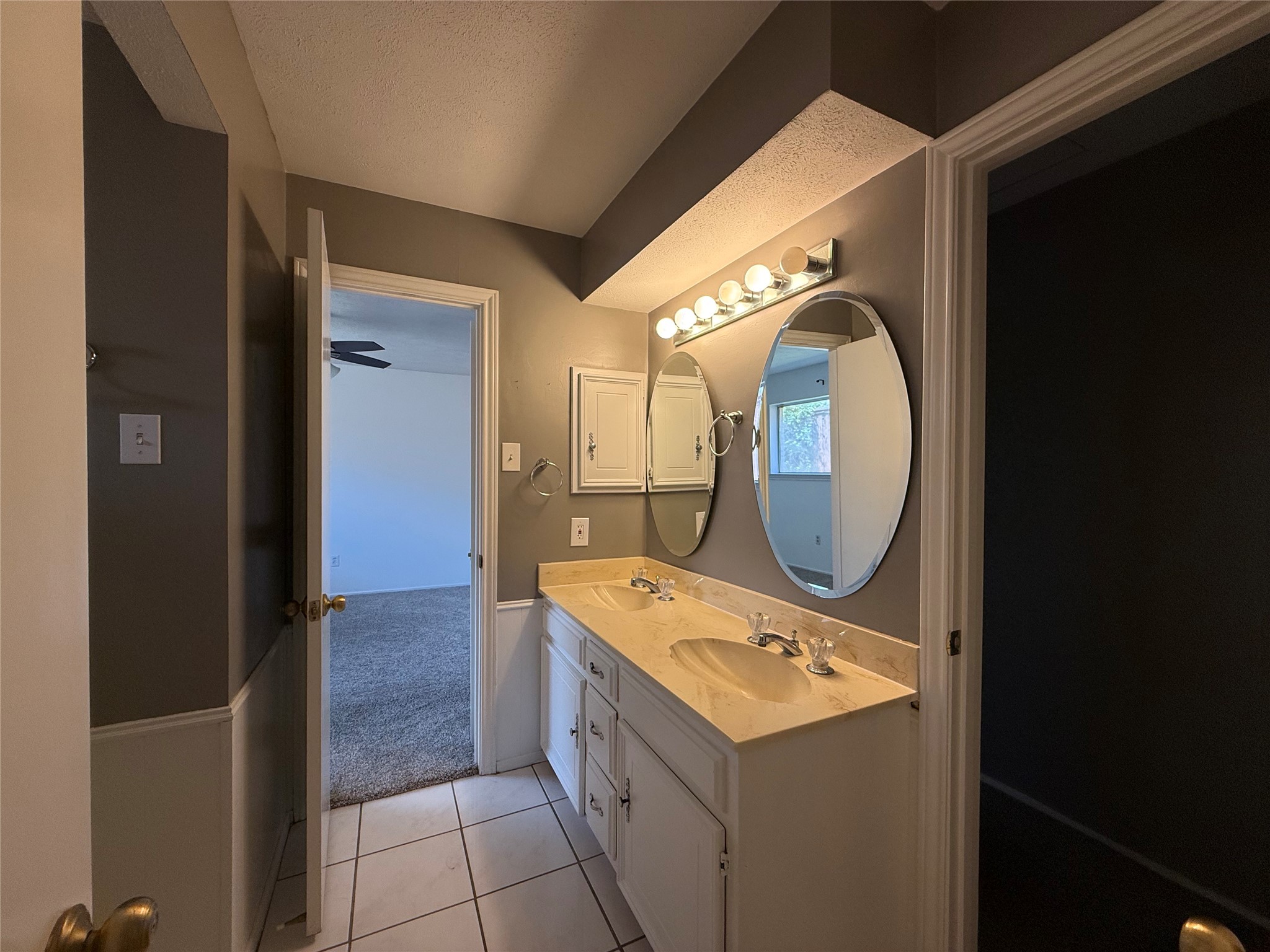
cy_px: 476
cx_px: 635
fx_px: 514
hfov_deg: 102.1
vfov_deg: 85.7
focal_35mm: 14
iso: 125
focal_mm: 2.22
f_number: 2.2
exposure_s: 1/120
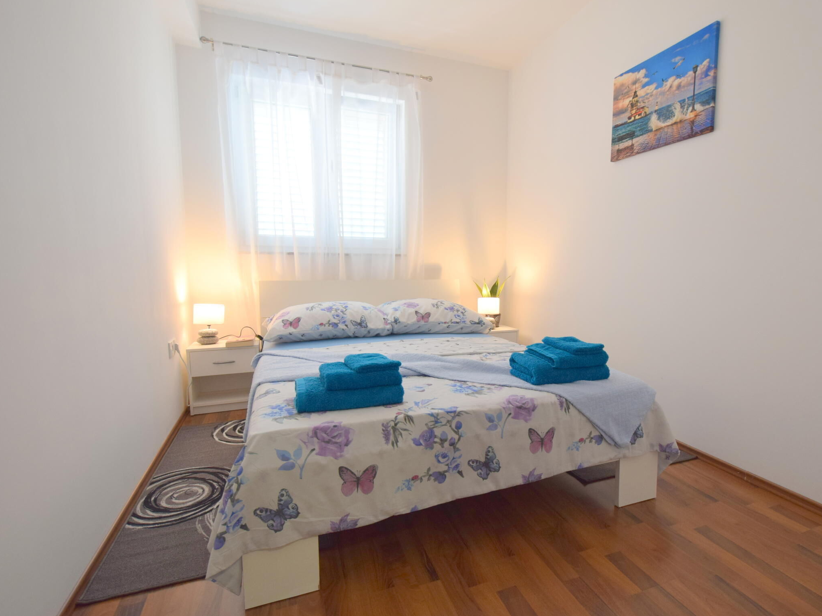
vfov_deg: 74.7
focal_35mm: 17
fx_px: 404
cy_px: 299
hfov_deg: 90.6
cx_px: 463
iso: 450
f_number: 4
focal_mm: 10
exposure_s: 1/60
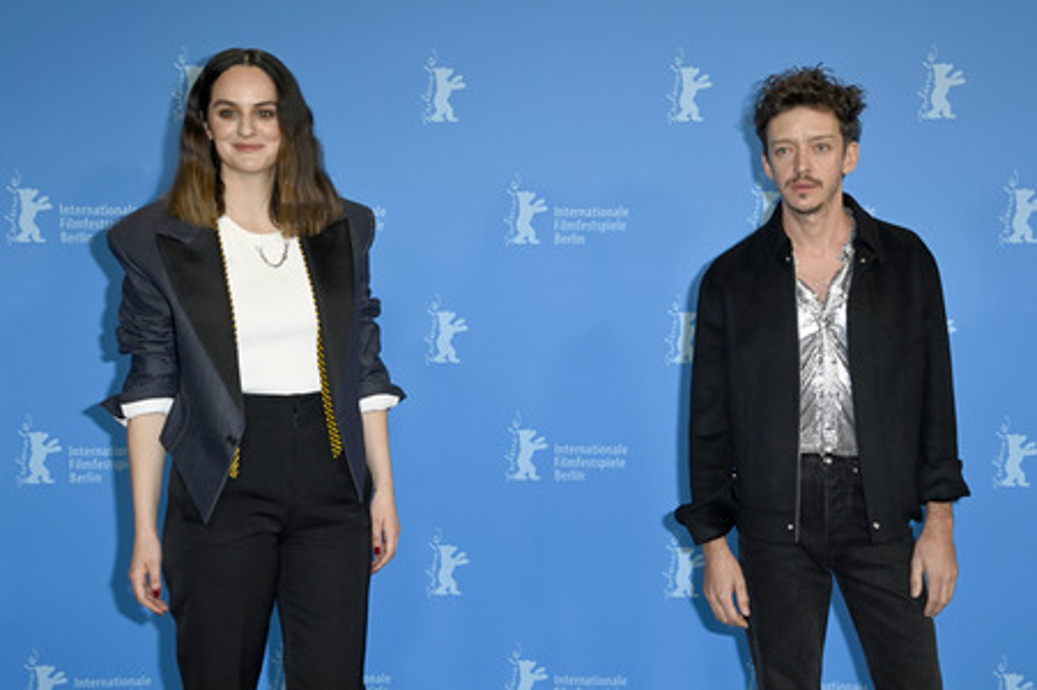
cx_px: 518
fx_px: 1612
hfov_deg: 35.7
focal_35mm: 56
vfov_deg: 24.2
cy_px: 345
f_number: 5.6
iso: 800
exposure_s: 1/200
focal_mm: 56
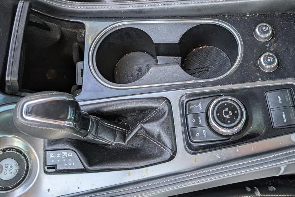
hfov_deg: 49.5
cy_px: 50
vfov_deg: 33.6
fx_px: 320
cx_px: 163
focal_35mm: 39
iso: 372
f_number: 1.68
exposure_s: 1/305
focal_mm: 6.9
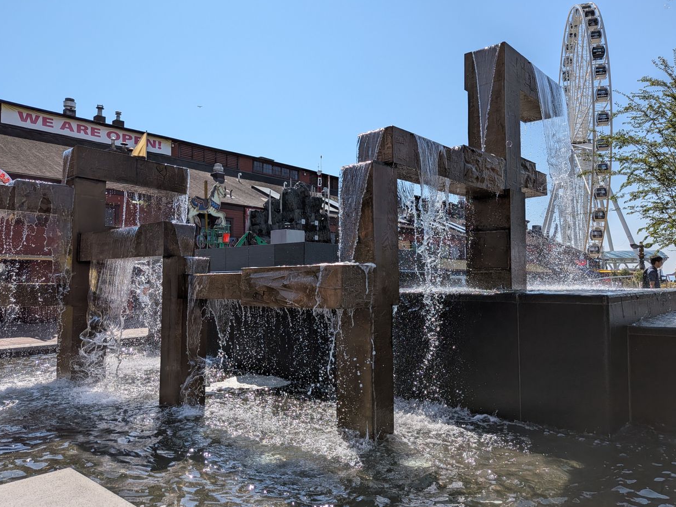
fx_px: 488
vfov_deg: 54.9
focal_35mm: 25
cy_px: 258
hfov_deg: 69.4
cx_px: 347
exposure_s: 1/2463
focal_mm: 4.53
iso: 32
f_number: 1.7
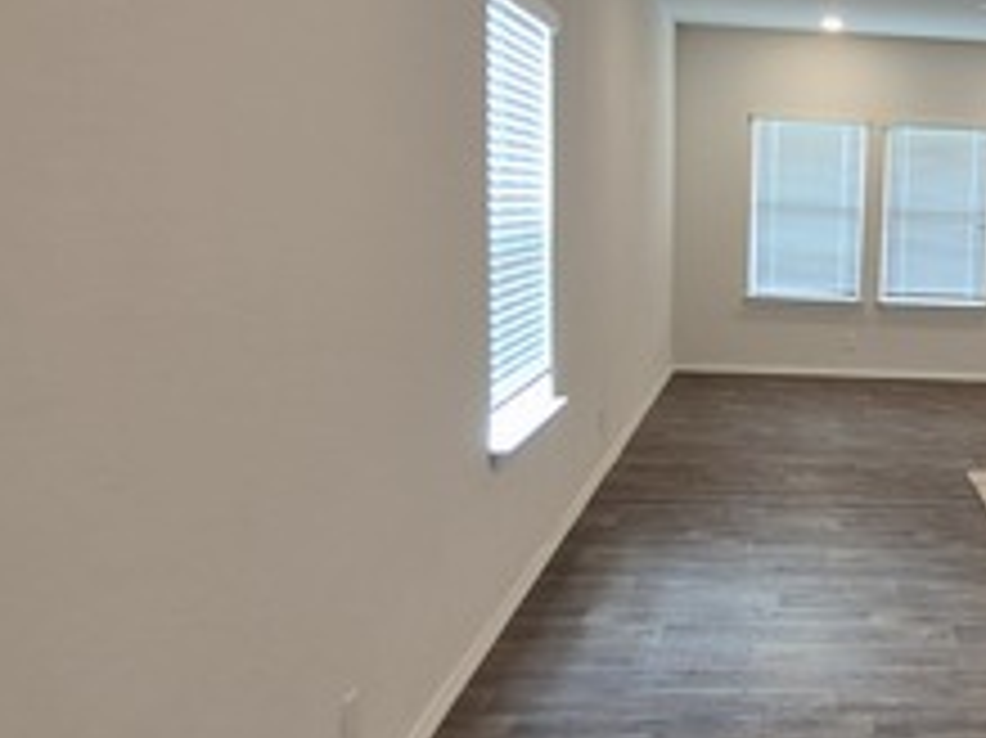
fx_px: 1082
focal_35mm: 38
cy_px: 351
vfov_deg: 37.7
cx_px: 927
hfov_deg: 43.7
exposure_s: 1/60
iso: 200
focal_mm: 1.74
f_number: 2.2
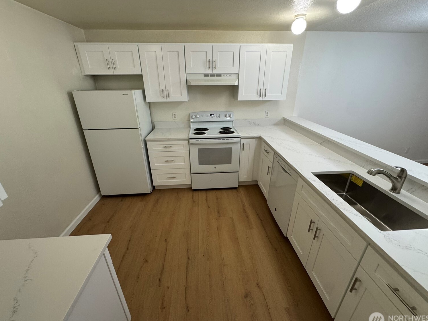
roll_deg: -1.1
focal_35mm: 15
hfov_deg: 98.2
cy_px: 160
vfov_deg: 81.8
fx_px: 185
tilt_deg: -24.2
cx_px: 214
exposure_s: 1/60
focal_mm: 2.22
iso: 160
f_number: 2.2
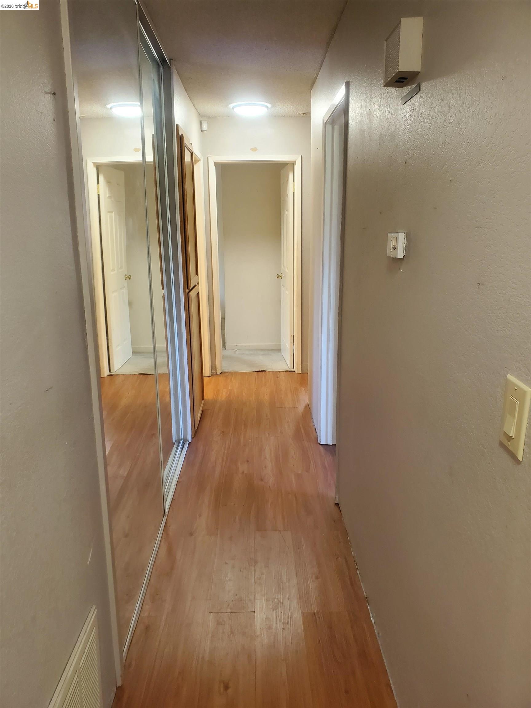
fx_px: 532
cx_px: 266
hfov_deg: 53.1
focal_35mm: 26
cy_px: 354
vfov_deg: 67.3
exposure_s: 1/40
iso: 250
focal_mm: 4.3
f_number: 2.4
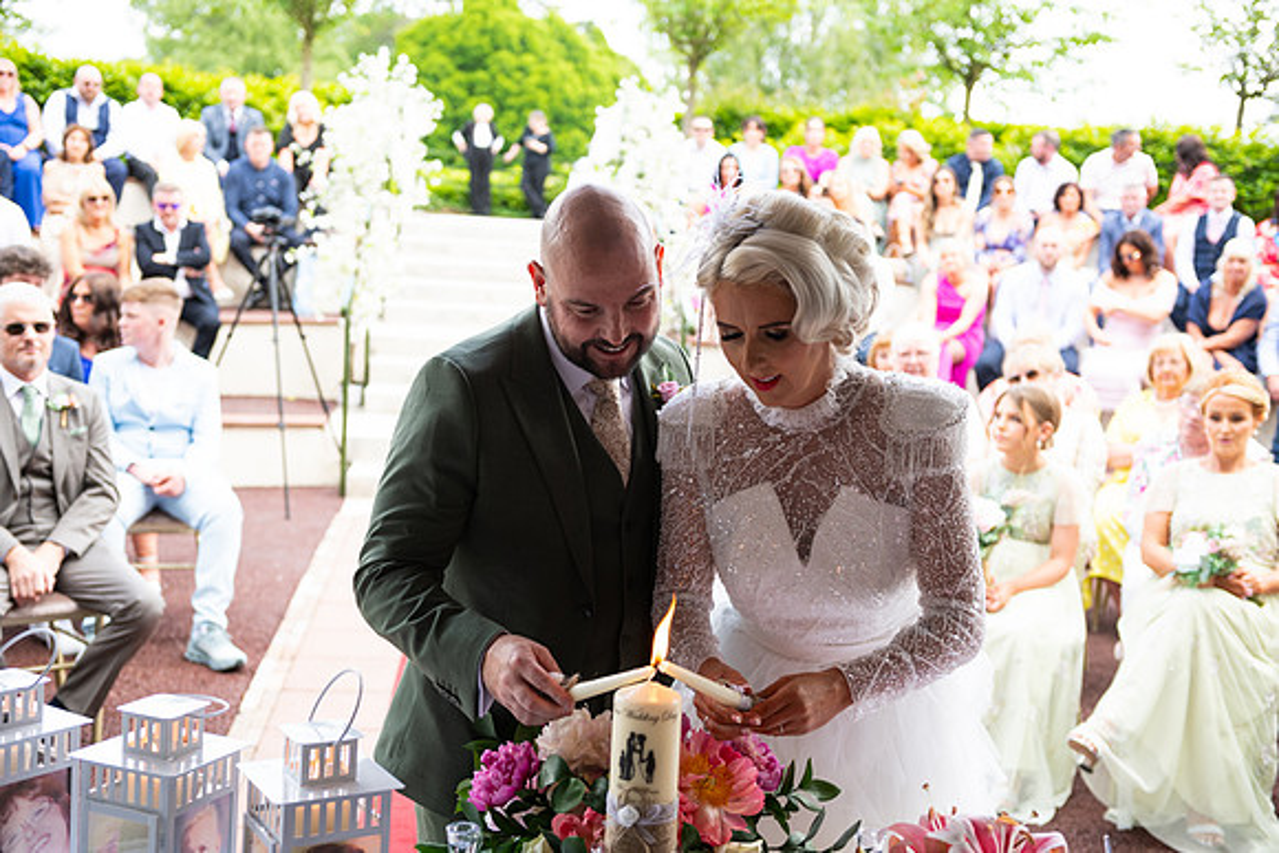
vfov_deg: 28.1
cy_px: 426
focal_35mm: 48
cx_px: 640
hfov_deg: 41.1
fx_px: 1706
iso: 160
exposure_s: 1/160
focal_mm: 48
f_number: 3.5
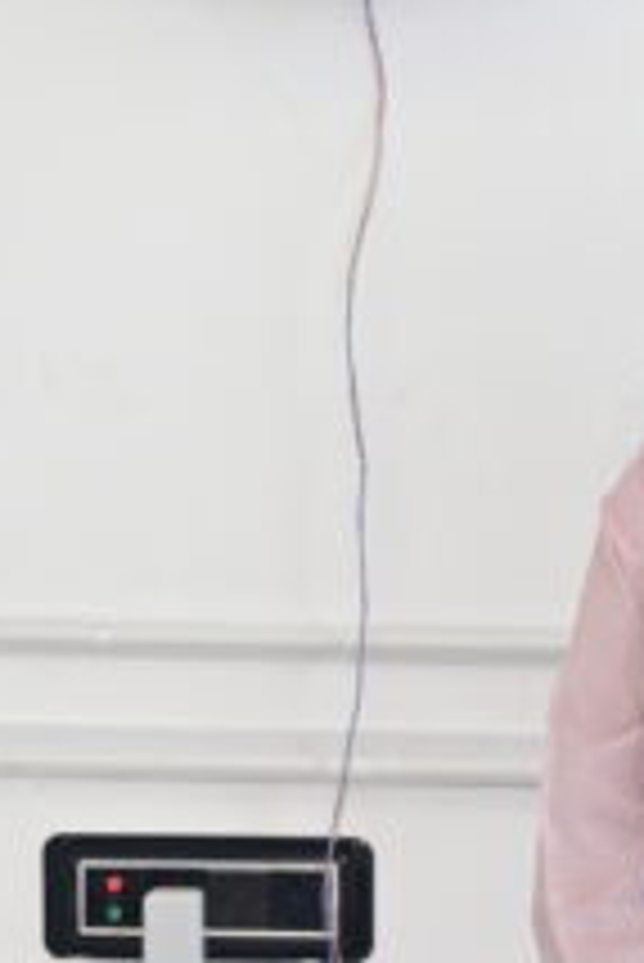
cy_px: 934
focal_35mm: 151
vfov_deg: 13.4
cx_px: 820
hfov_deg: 9.0
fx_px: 4045
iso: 250
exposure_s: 1/125
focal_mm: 36
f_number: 5
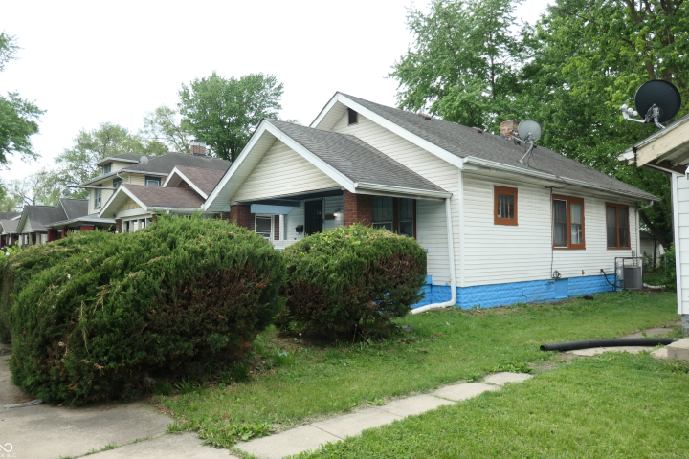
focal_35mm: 25
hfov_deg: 71.5
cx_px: 341
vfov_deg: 51.3
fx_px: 478
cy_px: 225
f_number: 3.3
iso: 200
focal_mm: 8.8
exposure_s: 1/640
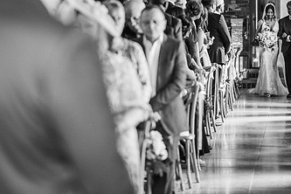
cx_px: 188
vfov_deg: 9.3
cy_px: 50
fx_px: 1196
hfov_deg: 13.9
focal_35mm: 148
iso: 800
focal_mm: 85
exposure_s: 1/200
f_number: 1.8
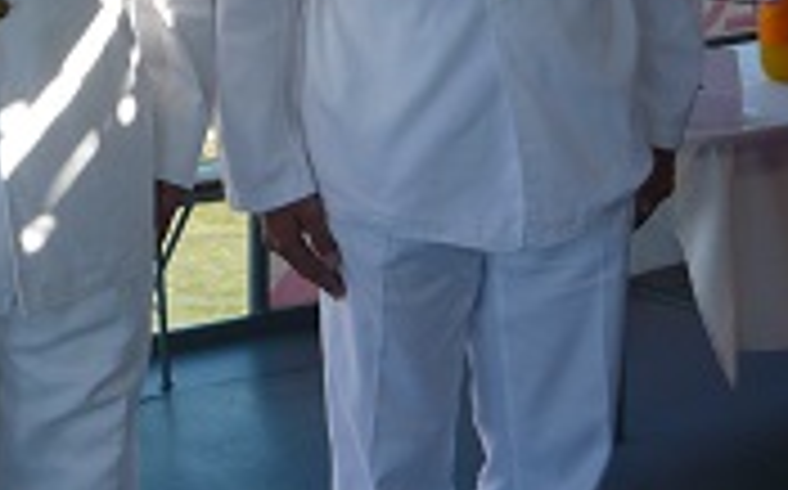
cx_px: -72
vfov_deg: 15.1
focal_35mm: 82
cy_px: -171
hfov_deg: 23.7
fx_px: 1759
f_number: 2.8
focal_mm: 5.5
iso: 100
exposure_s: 1/250
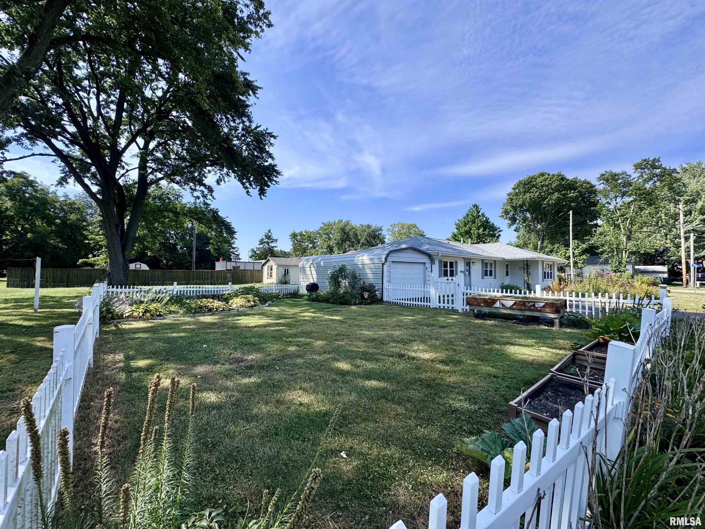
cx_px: 352
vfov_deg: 85.7
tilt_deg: +2.1
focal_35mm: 14
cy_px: 264
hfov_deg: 102.1
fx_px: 285
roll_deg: -0.4
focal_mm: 2.22
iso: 50
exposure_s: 1/1789
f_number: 2.2
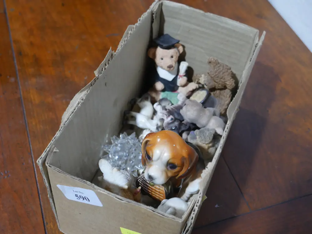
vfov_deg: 31.5
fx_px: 415
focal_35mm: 46
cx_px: 156
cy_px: 117
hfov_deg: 41.2
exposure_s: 1/60
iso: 800
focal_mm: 23
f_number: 5.1
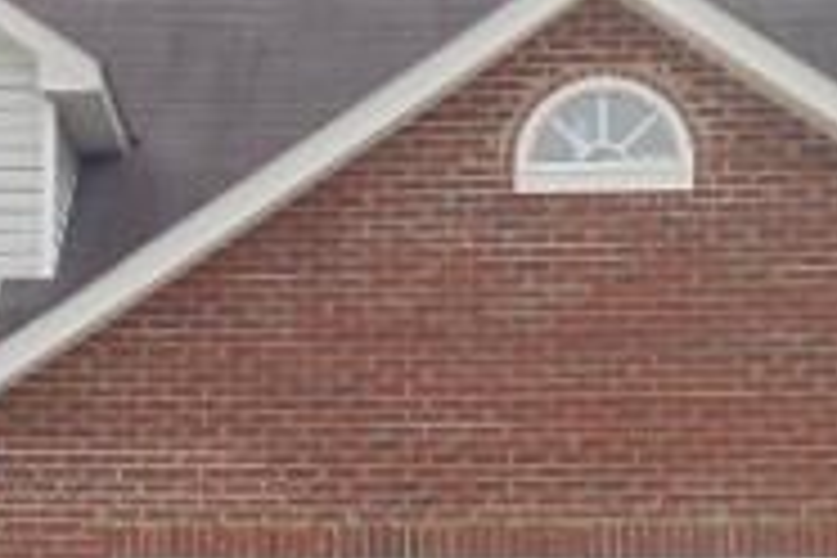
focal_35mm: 179
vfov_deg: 7.7
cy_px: 428
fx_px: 4161
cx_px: 153
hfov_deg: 11.4
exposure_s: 1/160
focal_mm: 6.81
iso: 200
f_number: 7.5
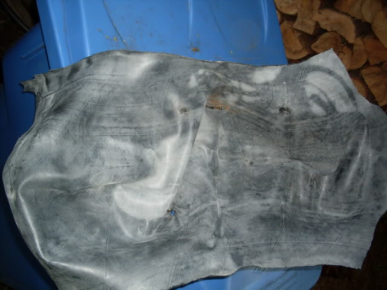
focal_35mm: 38
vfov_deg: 37.7
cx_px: 194
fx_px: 425
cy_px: 145
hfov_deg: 49.0
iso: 100
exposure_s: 1/45
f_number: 2.8
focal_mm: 6.3
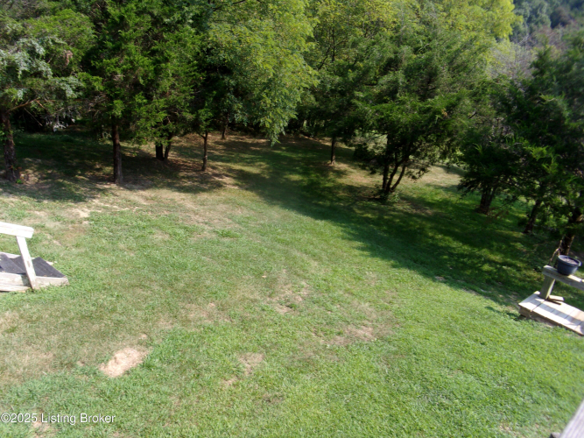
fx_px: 472
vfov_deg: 49.7
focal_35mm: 28
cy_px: 219
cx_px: 292
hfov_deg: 63.5
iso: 80
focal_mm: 5.1
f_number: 10.8
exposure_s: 1/38
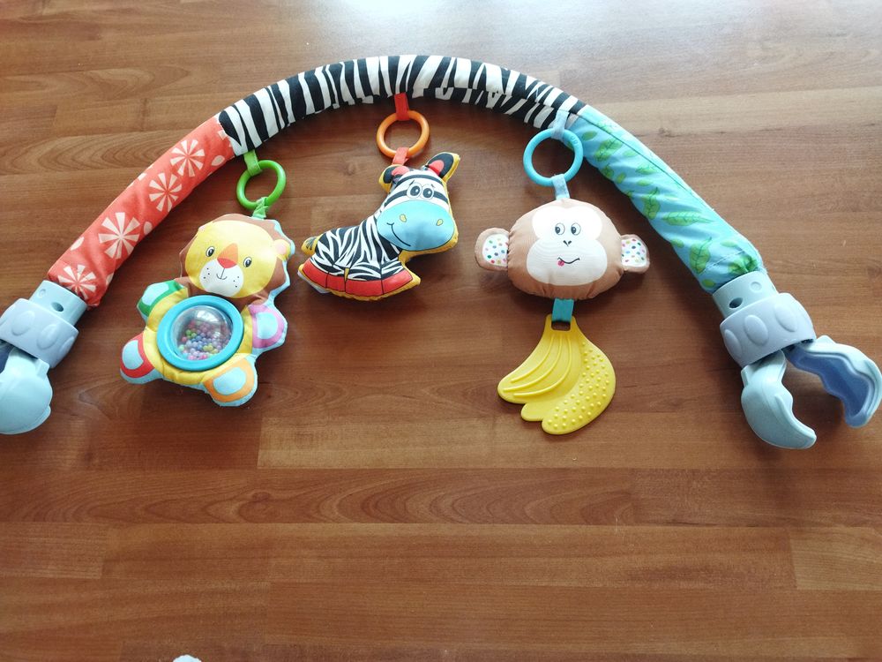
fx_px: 688
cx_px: 441
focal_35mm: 27
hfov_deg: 65.3
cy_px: 331
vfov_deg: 51.4
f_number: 1.79
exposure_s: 1/100
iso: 194
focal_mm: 4.71
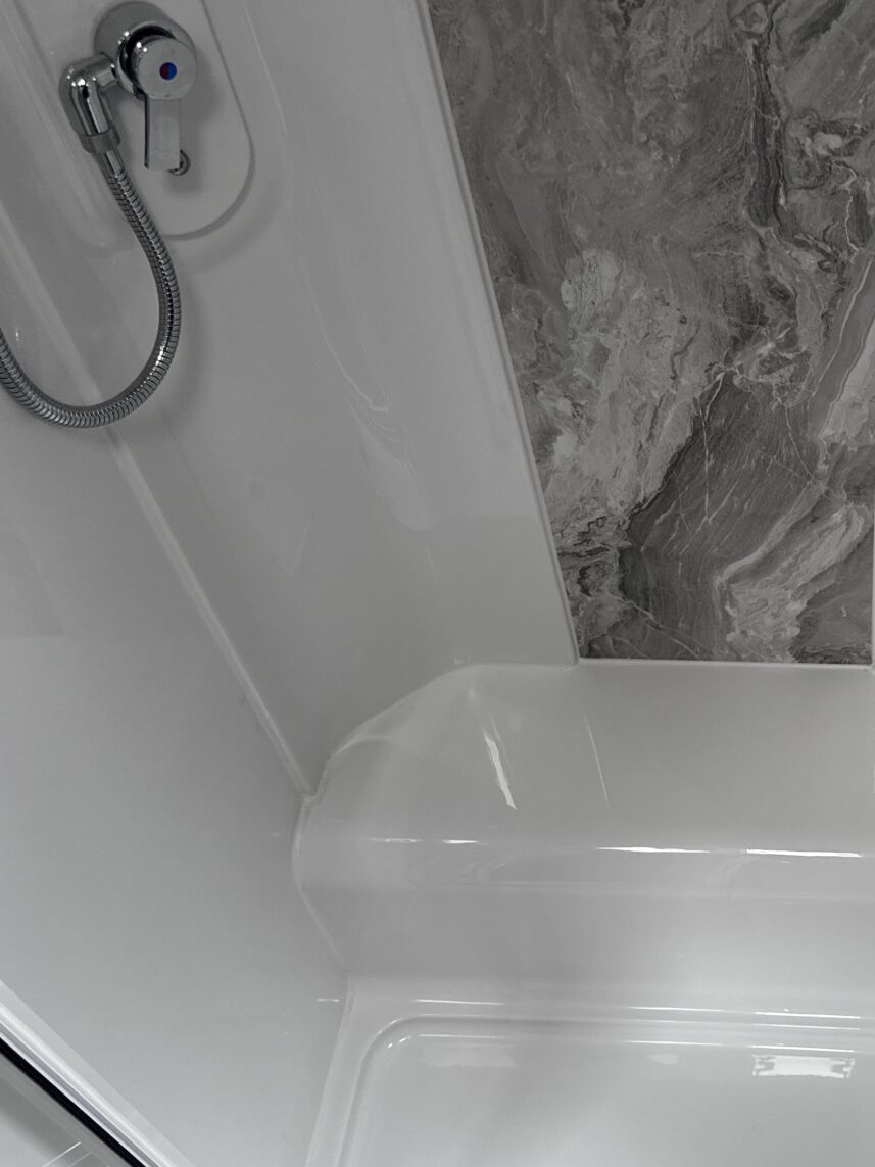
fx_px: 1450
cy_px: 703
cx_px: 768
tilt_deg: -53.5
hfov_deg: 32.1
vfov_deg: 43.6
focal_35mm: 43
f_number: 1.78
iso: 200
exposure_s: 1/121
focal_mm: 6.86
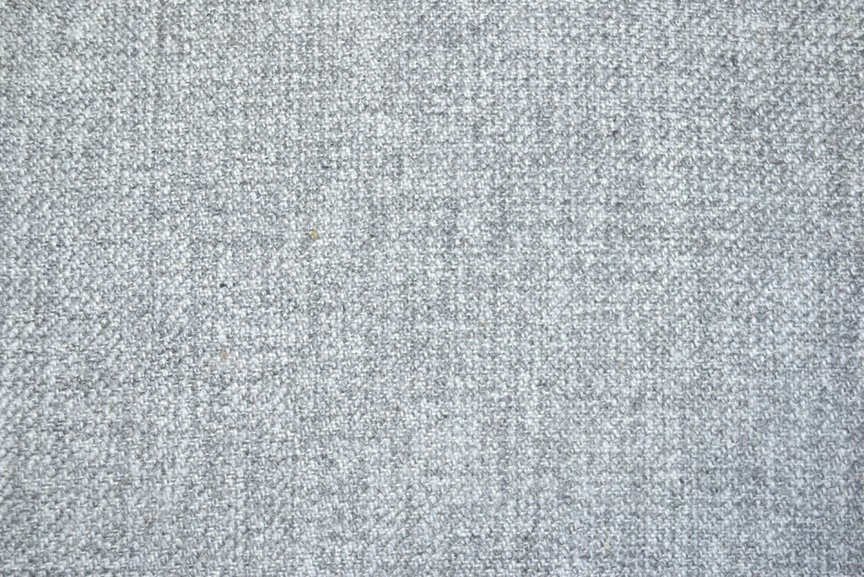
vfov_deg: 28.1
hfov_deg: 41.1
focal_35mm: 48
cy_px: 288
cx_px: 432
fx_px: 1152
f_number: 8
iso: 400
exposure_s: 1/200
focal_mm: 32
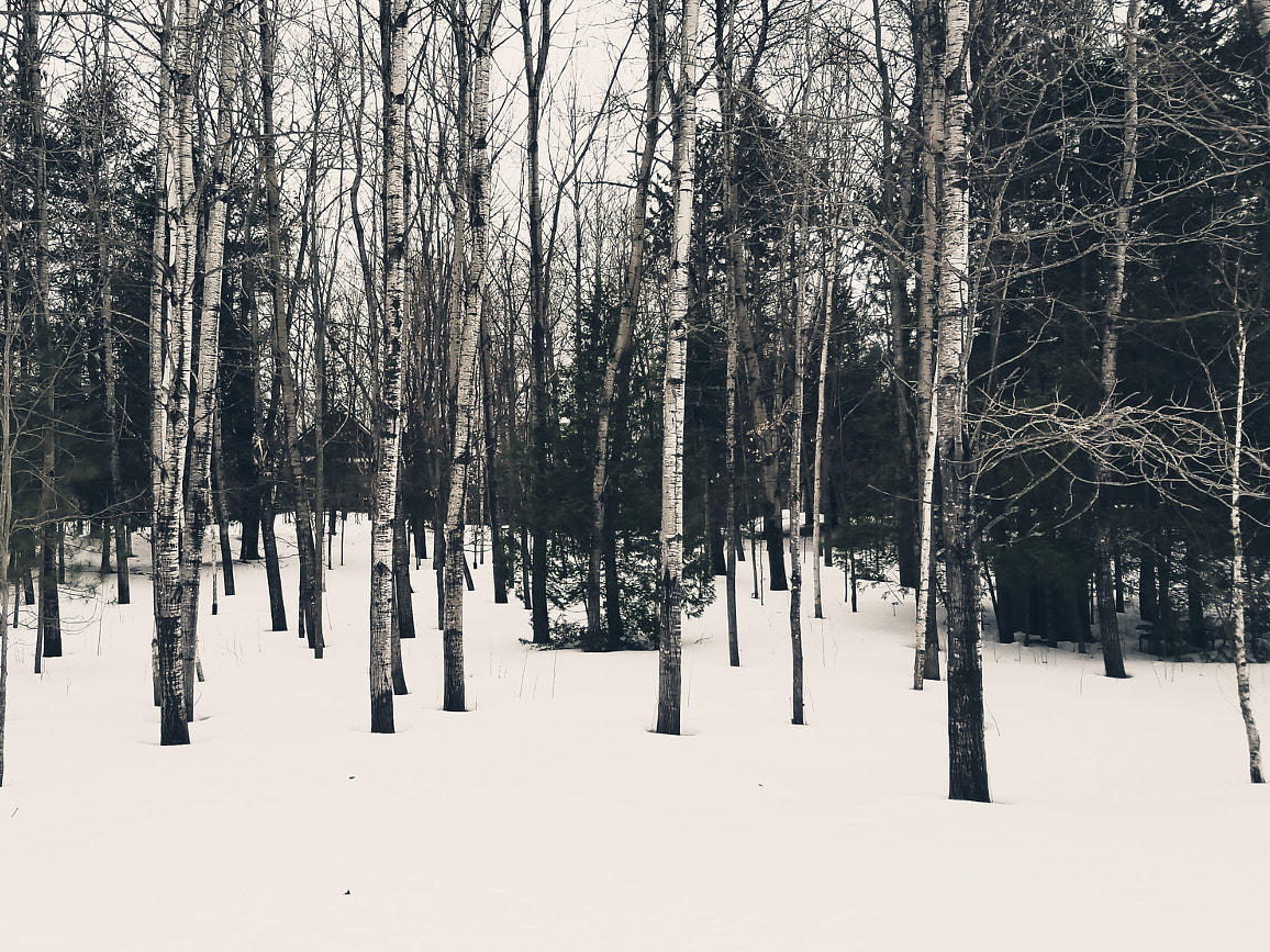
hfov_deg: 50.8
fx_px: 1321
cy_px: 405
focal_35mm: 36
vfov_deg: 39.6
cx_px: 468
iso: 50
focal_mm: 4.25
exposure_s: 1/143
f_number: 1.7
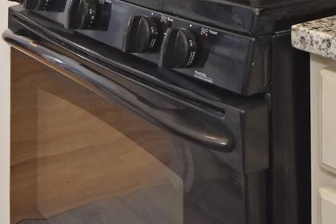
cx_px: 157
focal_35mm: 69
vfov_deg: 17.2
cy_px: -138
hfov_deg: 29.2
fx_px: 645
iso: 640
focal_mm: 11
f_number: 11
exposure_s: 1/30
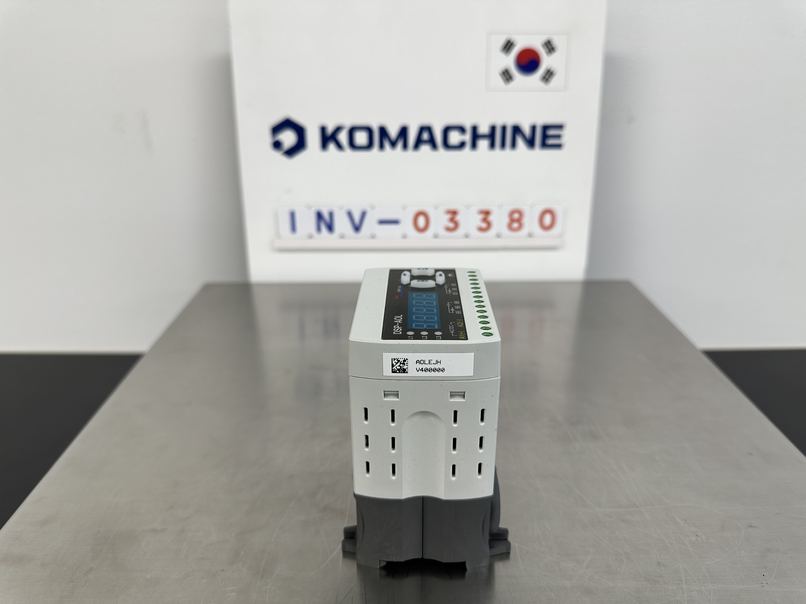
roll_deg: +1.0
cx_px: 403
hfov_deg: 71.6
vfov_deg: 56.8
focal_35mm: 24
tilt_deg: -22.5
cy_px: 302
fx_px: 559
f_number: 1.78
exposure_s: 1/120
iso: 80
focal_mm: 6.86
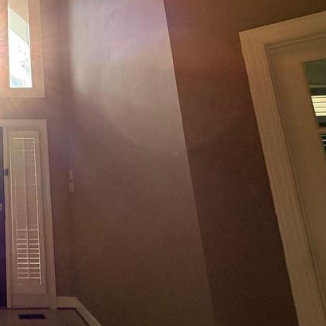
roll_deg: +1.2
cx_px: -27
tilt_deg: +14.1
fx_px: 330
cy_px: 106
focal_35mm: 31
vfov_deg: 51.5
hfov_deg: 42.2
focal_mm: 2.22
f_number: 2.2
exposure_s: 1/424
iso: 64
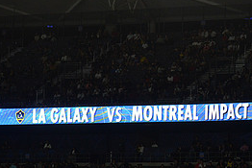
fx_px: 2094
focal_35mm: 299
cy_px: 111
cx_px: 198
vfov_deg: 4.6
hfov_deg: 6.9
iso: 1600
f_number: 2.8
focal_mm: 135
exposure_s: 1/3200
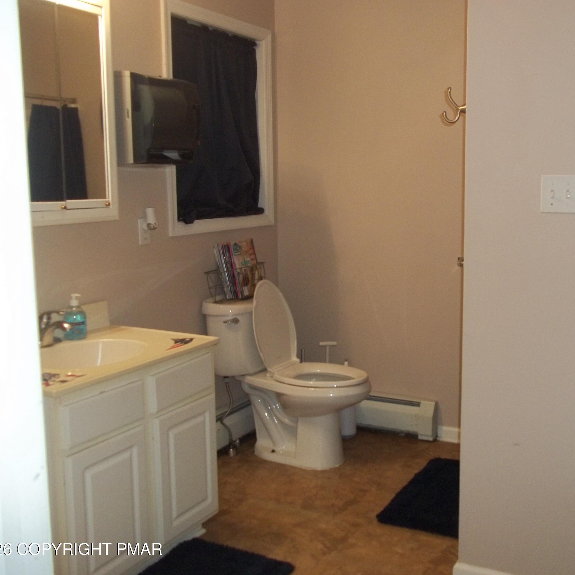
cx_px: 349
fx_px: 714
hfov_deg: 43.6
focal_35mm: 38
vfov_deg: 43.9
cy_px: 286
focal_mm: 5.7
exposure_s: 1/30
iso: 160
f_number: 2.9
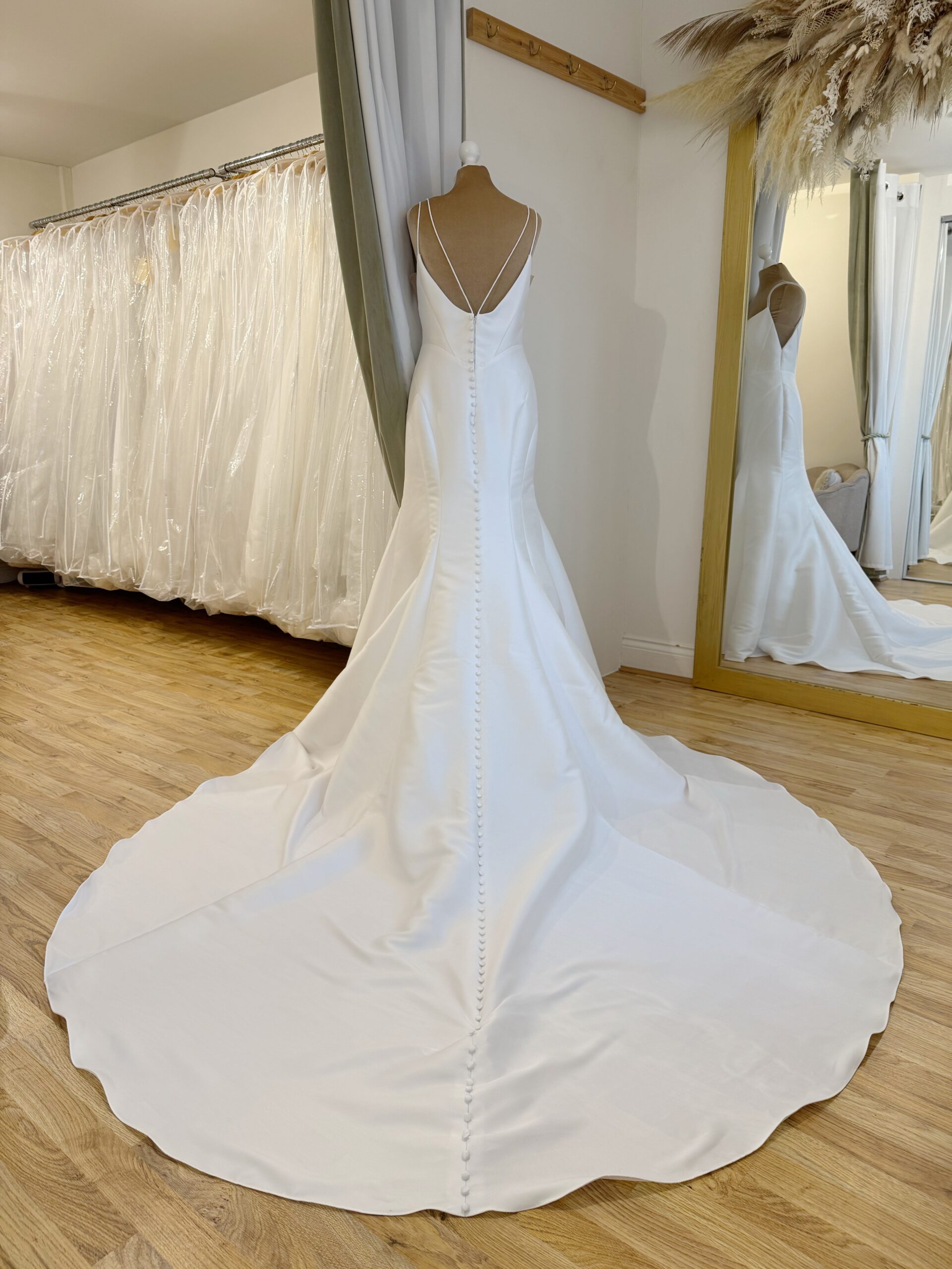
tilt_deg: -14.1
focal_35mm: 24
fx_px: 880
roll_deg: +1.2
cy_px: 634
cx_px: 476
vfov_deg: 71.6
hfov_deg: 56.8
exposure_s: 1/100
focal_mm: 6.76
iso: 125
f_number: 1.78
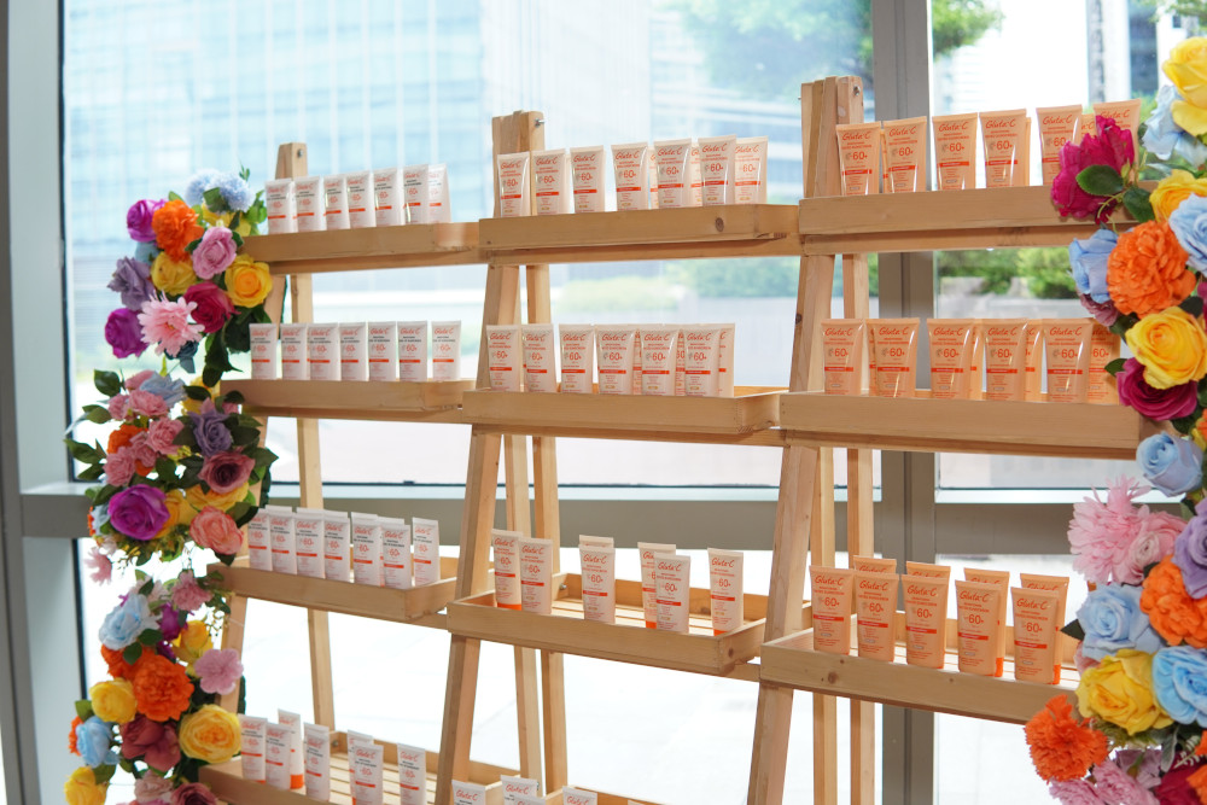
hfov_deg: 43.6
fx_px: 1509
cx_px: 604
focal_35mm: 45
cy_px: 402
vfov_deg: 29.9
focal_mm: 30
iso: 250
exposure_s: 1/125
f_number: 2.8
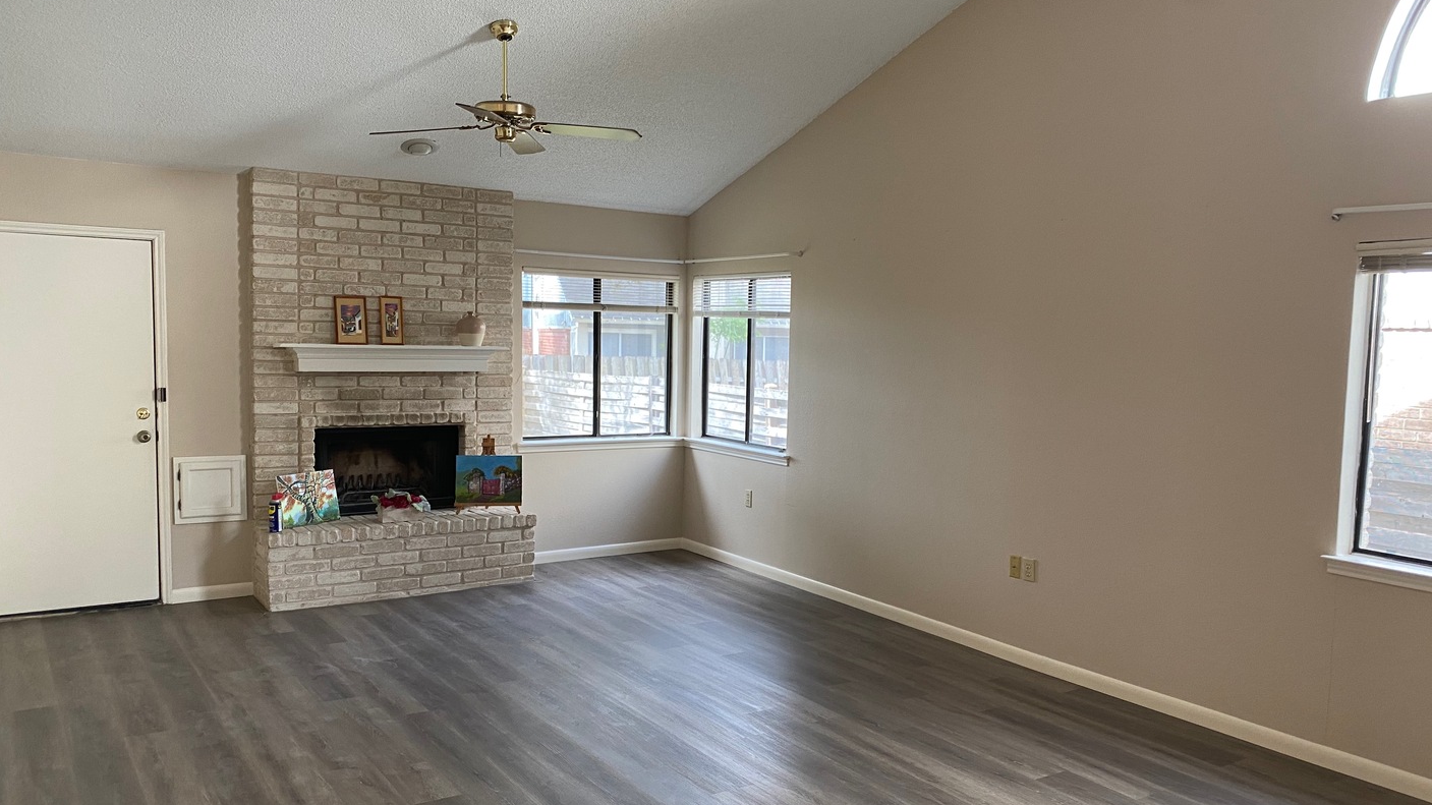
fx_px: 1101
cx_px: 732
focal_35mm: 29
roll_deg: -1.6
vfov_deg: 40.1
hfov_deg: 66.1
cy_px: 437
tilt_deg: -5.4
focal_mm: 4.25
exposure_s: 1/60
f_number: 1.8
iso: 100
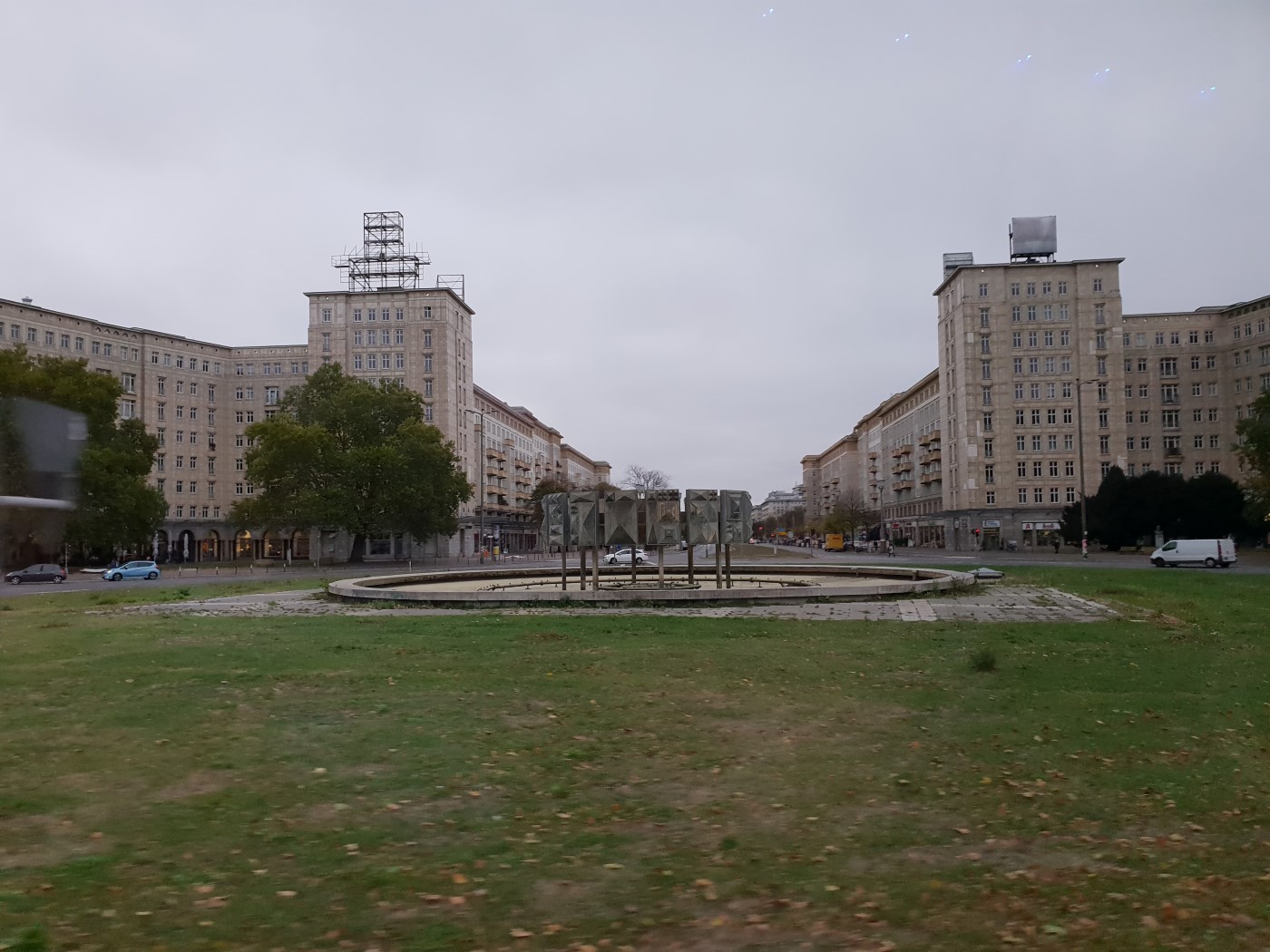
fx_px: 954
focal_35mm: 26
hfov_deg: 67.3
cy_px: 476
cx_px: 635
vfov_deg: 53.1
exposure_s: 1/50
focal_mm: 4.3
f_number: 2.4
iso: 200
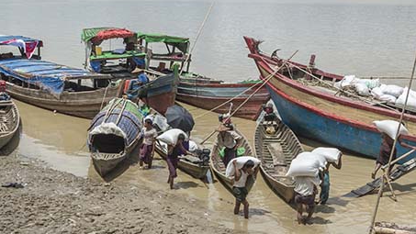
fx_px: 783
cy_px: 153
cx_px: 13
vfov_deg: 17.0
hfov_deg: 28.2
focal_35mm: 71
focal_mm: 32
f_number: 11
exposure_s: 1/1000
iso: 400
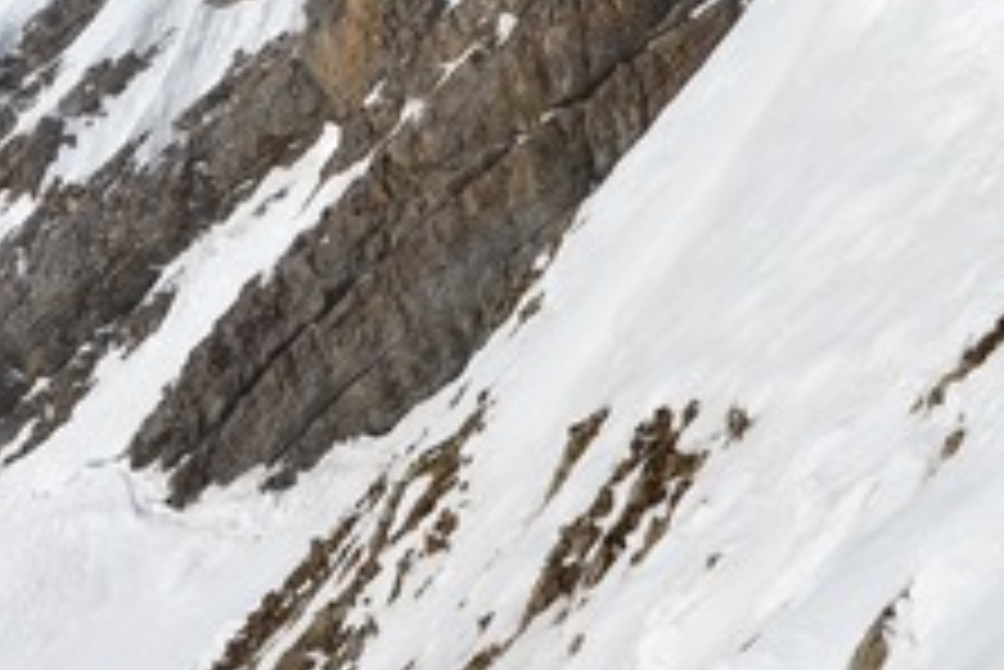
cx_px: 338
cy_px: -25
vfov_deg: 14.0
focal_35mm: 96
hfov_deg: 21.2
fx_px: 2679
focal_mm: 22
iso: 100
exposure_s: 1/400
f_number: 10
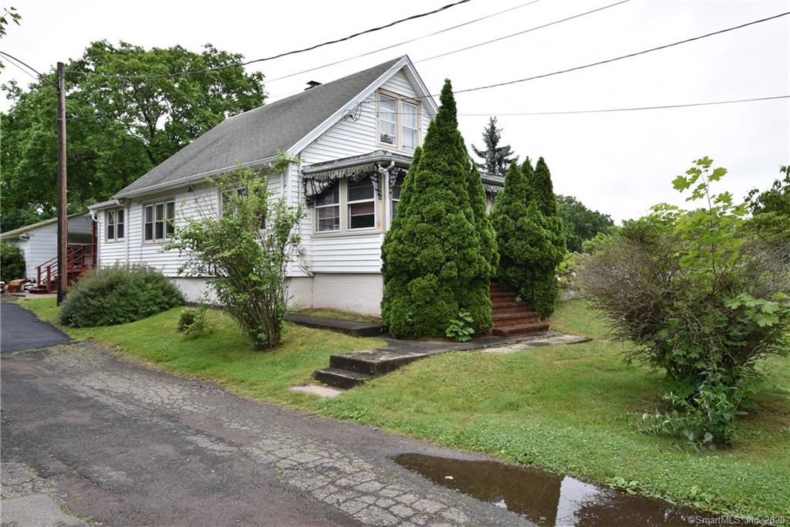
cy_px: 264
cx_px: 395
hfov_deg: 69.4
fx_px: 571
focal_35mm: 26
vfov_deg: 49.6
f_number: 6.3
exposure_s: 1/100
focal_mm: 26
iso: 100
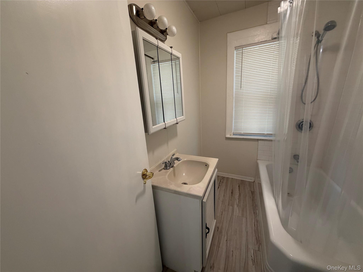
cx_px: 182
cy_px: 136
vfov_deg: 85.7
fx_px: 147
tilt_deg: -14.7
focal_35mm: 14
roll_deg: +3.5
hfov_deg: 102.1
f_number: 2.2
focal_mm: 2.22
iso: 250
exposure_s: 1/120
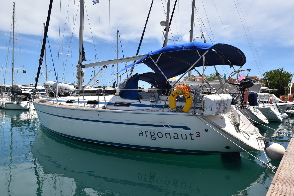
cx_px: 147
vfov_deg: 50.4
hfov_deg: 70.4
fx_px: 208
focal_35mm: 26
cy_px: 98
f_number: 10
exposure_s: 1/400
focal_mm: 17
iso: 200
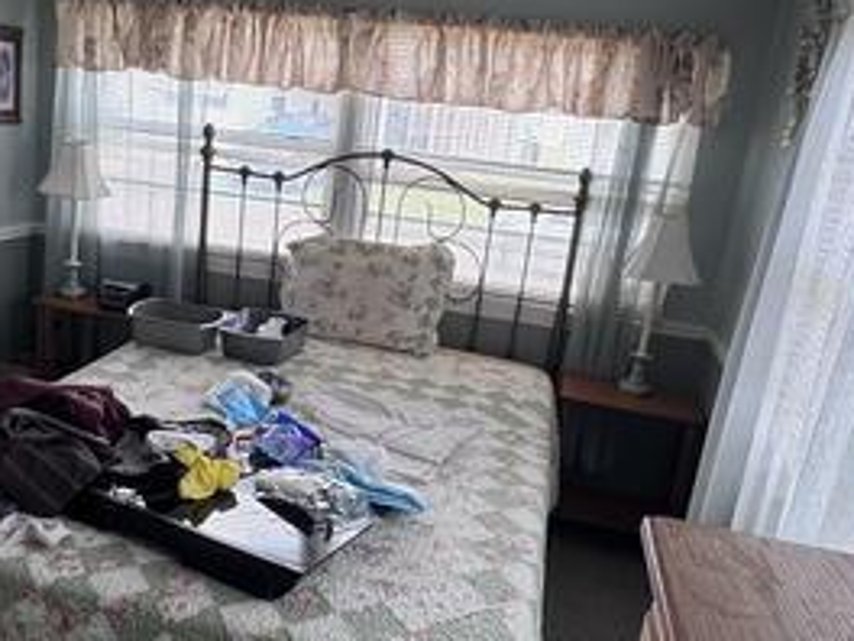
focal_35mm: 34
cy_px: 330
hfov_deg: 53.5
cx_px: 330
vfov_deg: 41.8
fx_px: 839
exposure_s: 1/99
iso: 64
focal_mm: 2.22
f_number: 2.2
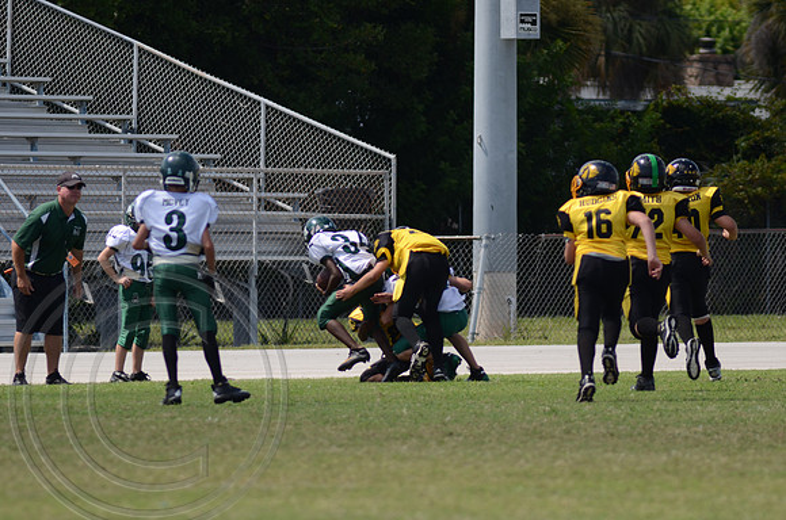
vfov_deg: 3.4
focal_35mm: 405
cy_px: 260
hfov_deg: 5.1
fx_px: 8823
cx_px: 393
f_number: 5.6
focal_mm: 270
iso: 200
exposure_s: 1/800
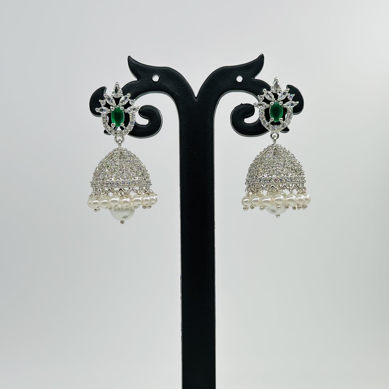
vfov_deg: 29.8
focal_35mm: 57
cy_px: 260
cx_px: 194
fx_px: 725
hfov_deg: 30.0
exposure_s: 1/1613
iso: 80
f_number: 1.78
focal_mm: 6.86
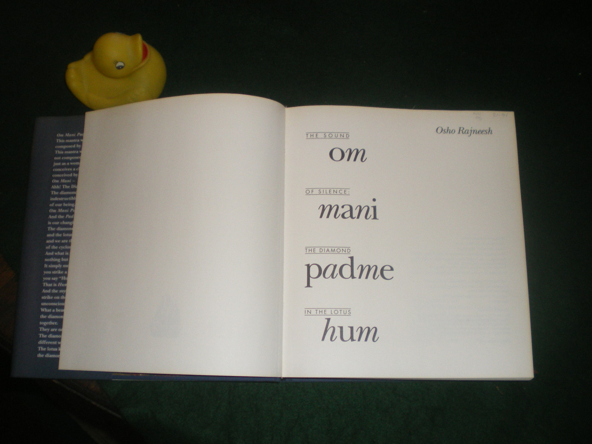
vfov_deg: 37.7
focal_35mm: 38
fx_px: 650
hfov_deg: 49.0
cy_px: 222
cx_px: 296
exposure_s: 1/50
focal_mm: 6.3
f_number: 3.1
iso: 200
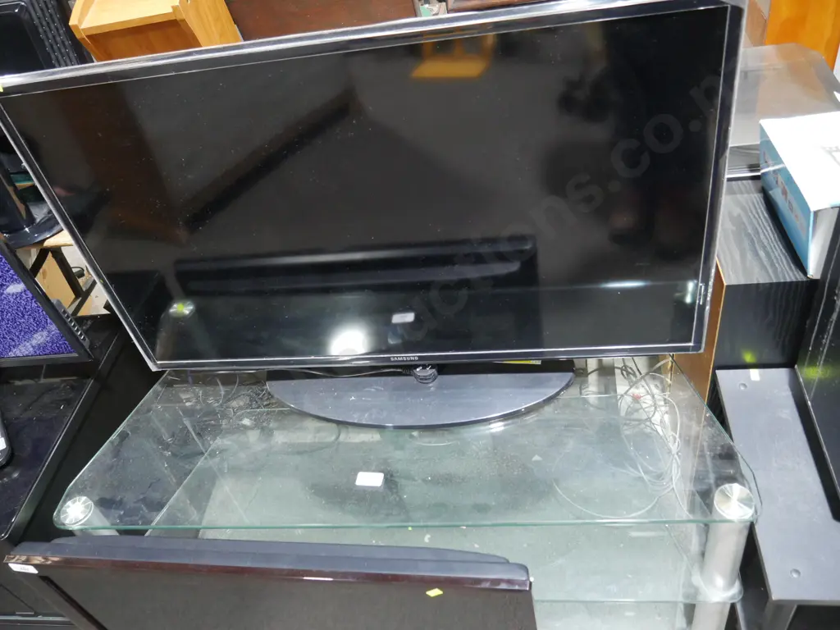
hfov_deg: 63.4
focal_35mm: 28
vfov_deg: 49.7
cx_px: 420
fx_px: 679
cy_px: 315
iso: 1600
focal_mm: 14
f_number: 3.5
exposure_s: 1/60
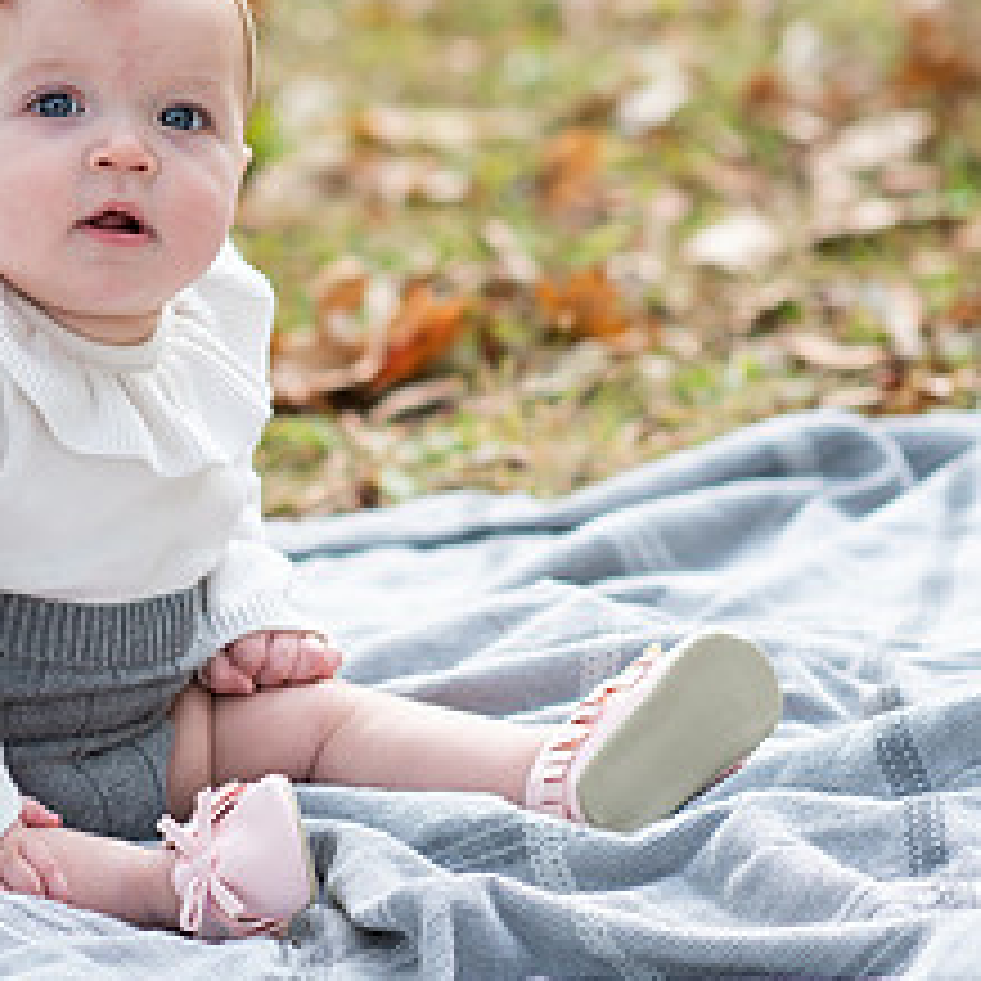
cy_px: 281
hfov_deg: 8.4
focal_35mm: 207
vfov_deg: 8.4
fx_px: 6637
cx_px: 255
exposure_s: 1/250
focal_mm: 85
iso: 100
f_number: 2.8
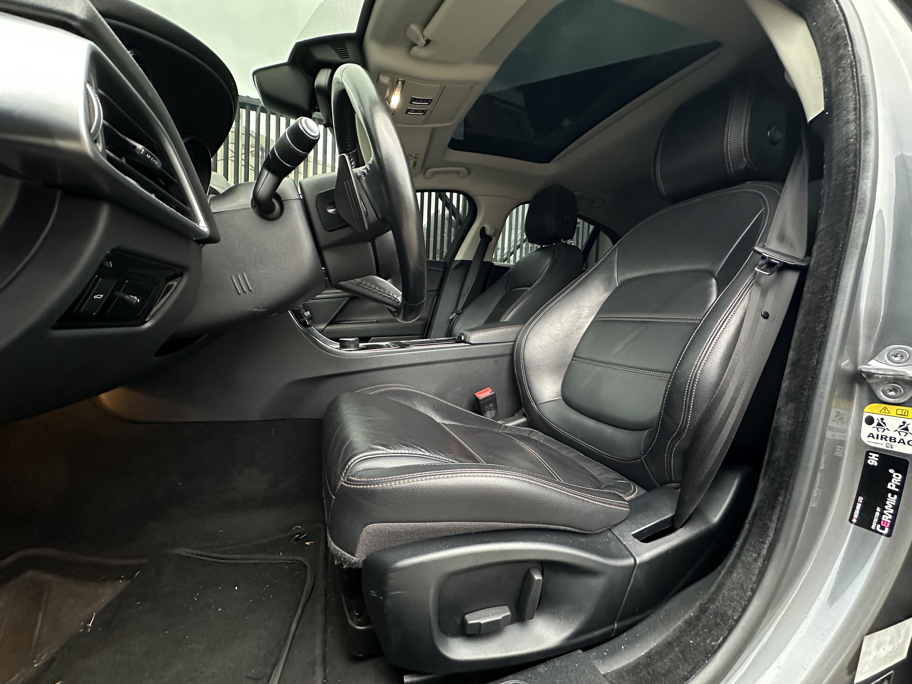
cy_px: 342
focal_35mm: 14
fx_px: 369
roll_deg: -3.1
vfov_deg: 85.7
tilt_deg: -2.7
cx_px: 456
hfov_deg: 102.1
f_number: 2.2
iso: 640
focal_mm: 2.22
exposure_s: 1/60
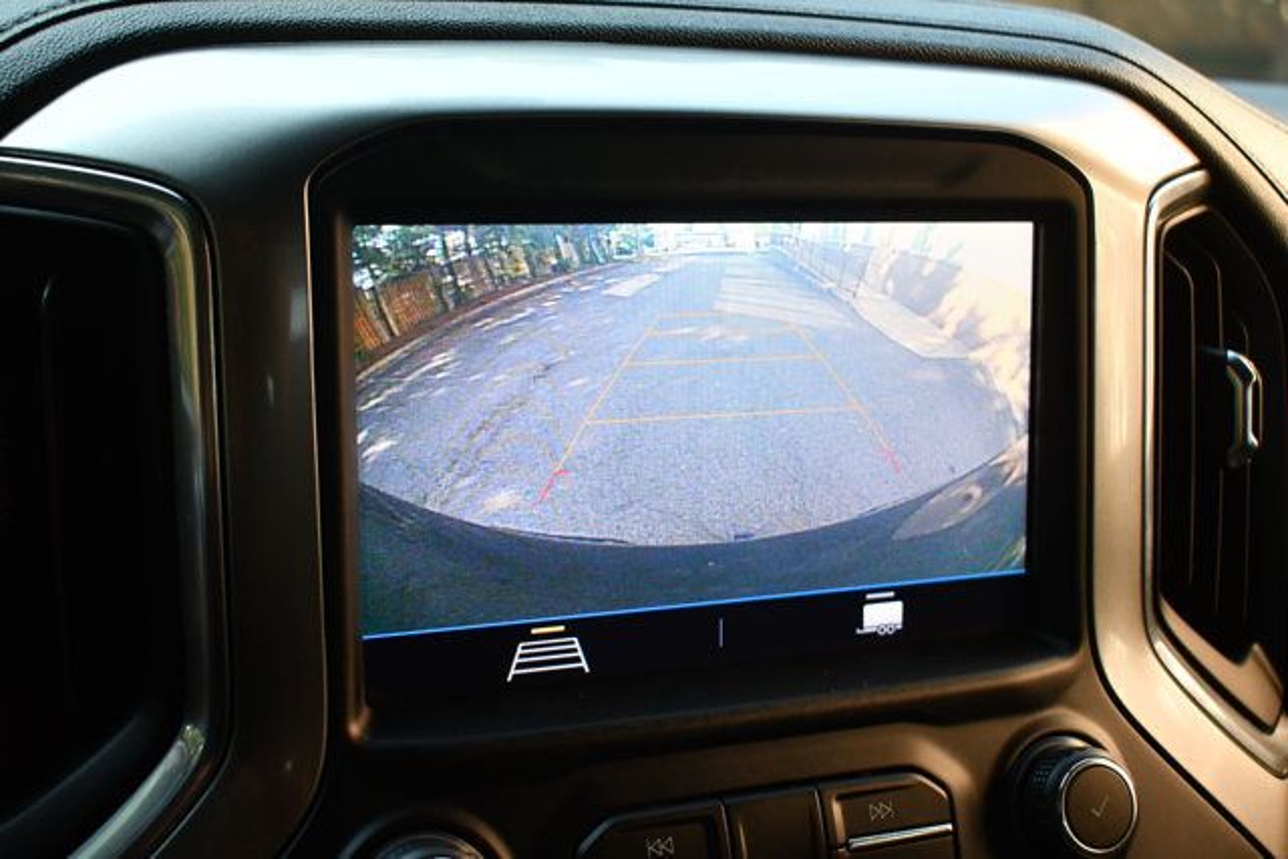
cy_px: 430
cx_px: 644
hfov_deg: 42.7
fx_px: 1646
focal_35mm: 46
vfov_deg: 29.3
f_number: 4.2
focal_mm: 31
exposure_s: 1/160
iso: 800
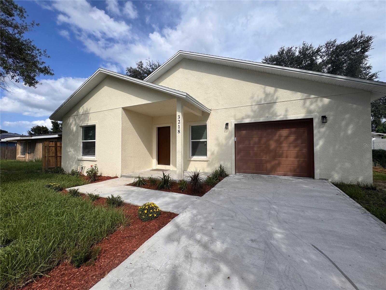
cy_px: 145
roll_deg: +0.2
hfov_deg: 102.1
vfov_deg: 85.7
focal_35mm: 14
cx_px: 193
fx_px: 156
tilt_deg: +1.4
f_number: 2.2
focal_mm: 2.22
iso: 50
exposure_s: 1/2146
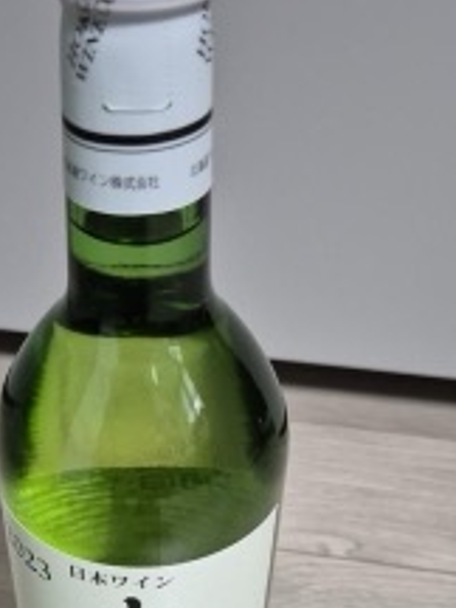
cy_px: 490
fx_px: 896
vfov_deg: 36.2
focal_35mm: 51
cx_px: 129
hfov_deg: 28.3
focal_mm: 5.4
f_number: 1.8
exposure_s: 1/120
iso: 500
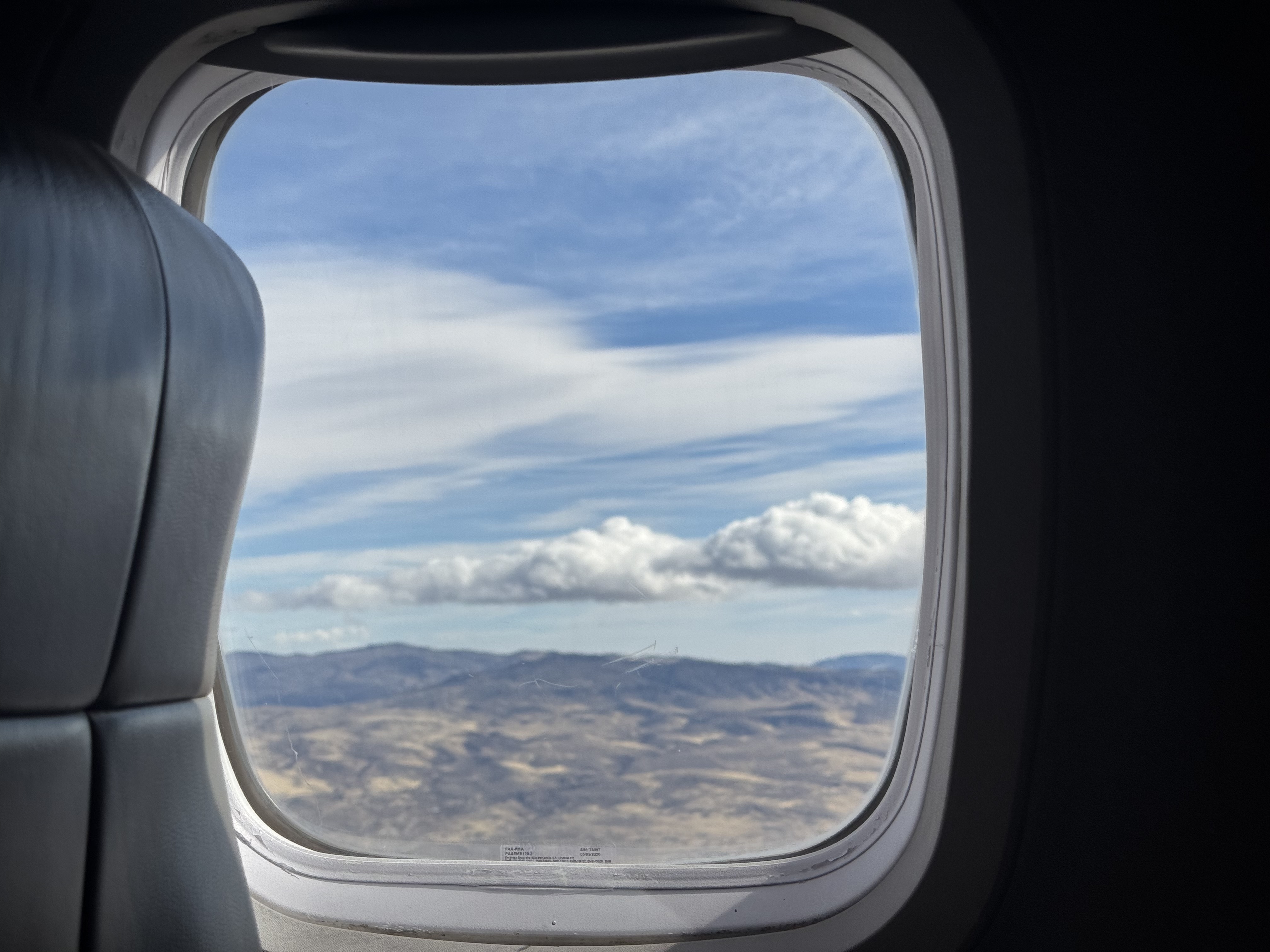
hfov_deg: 39.7
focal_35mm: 48
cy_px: 476
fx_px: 1761
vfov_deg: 30.3
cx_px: 635
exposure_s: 1/7092
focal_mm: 6.76
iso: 64
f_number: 1.78
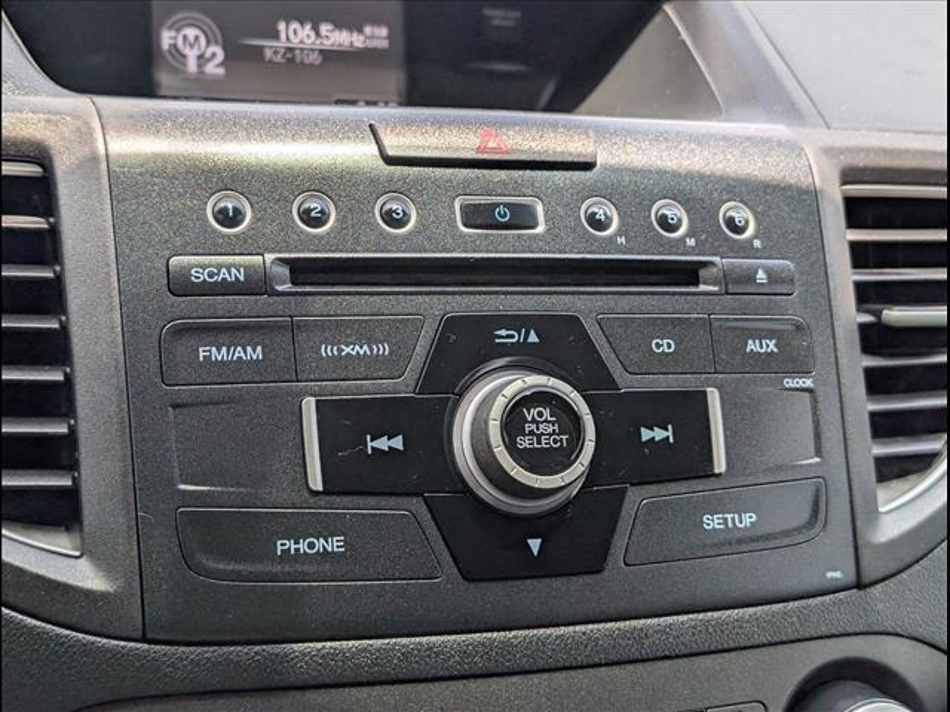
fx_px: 1345
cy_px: 356
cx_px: 475
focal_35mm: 49
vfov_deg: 29.7
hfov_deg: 38.9
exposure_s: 1/303
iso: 23
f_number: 1.68
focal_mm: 6.9
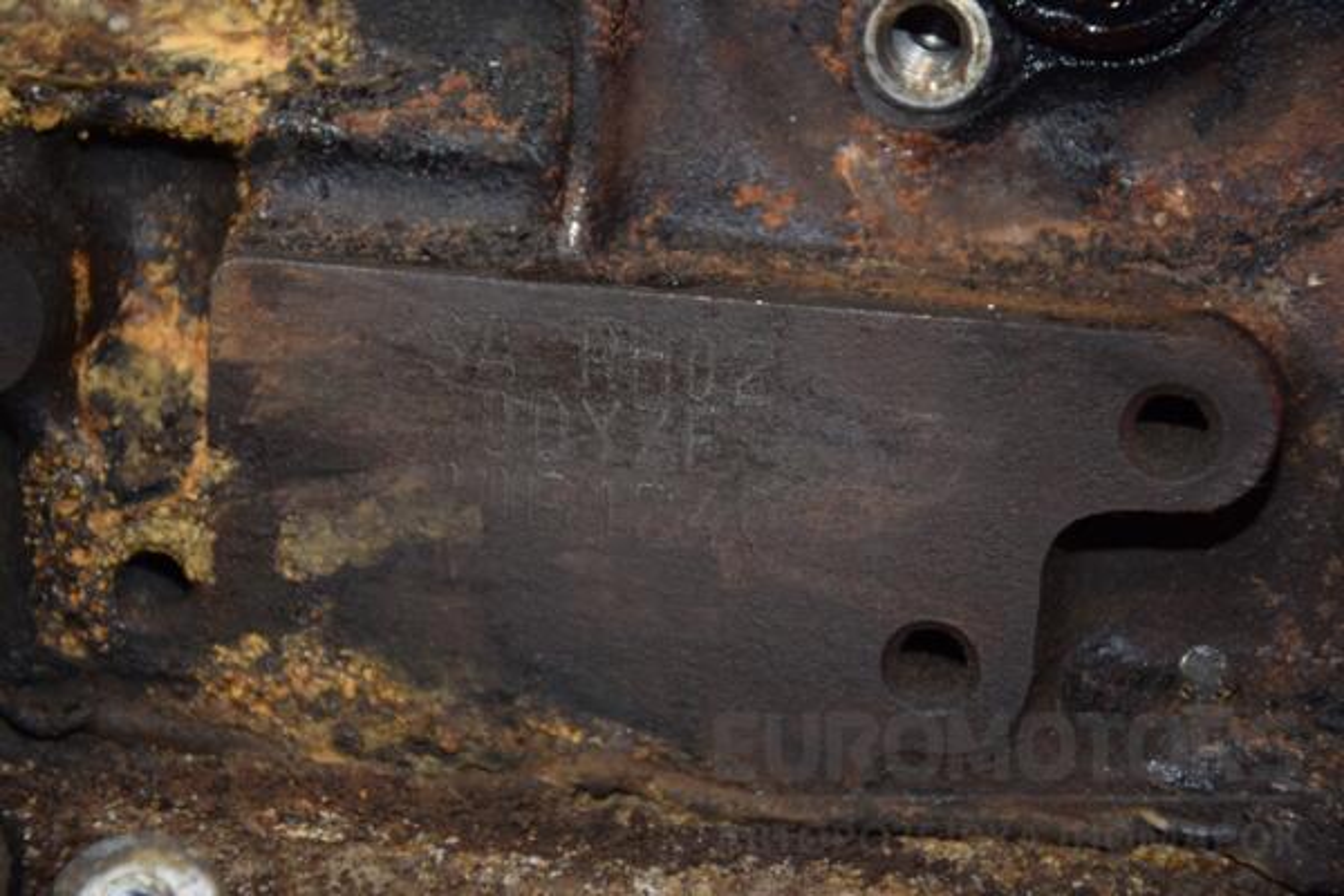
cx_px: 672
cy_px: 448
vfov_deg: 9.9
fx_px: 5152
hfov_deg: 14.9
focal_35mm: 138
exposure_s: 1/60
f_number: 5.6
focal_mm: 92
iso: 800
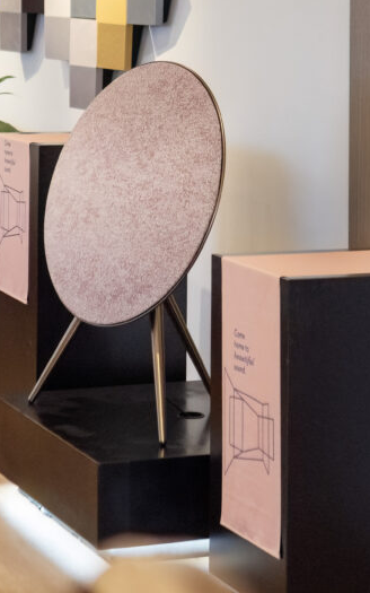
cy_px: 168
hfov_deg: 10.5
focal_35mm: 124
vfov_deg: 16.8
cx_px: 104
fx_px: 2001
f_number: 1.4
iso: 1250
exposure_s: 1/800
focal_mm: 30
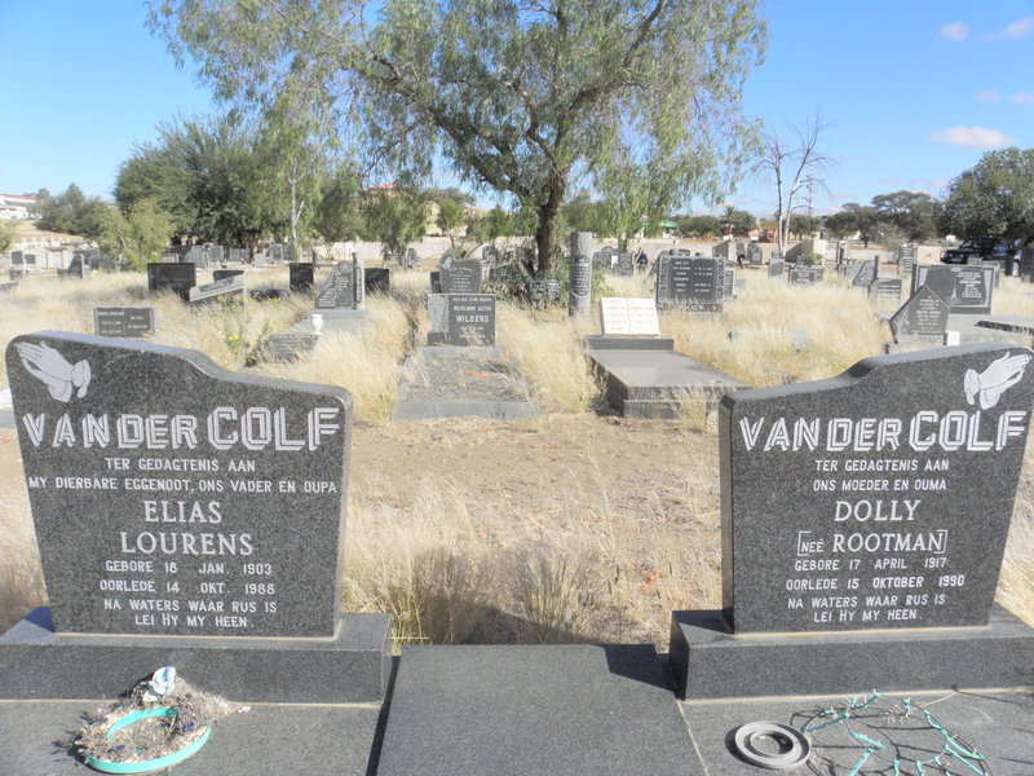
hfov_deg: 67.3
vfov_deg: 53.1
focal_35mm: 26
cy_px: 388
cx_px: 517
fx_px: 777
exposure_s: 1/800
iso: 200
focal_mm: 4.6
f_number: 6.3
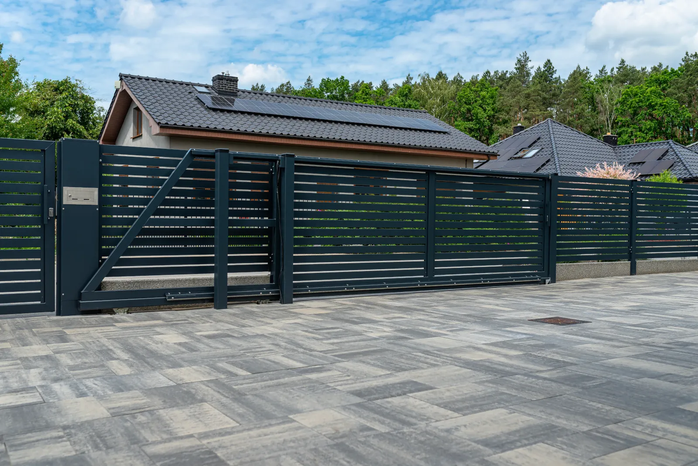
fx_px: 679
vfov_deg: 37.9
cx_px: 349
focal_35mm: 35
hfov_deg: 54.4
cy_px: 233
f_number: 5.6
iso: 100
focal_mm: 35
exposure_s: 1/200
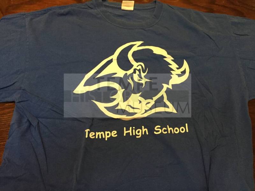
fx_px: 214
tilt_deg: -67.2
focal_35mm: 29
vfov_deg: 48.2
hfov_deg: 61.7
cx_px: 128
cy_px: 96
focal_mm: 4.15
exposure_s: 1/30
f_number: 2.2
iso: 250
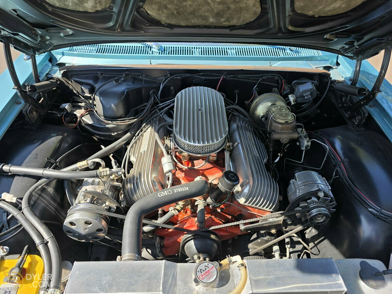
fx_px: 260
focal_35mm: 23
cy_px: 147
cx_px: 196
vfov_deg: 58.9
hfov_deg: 73.9
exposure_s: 1/1391
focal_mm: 6.3
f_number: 1.7
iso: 80
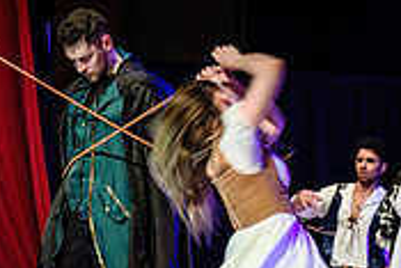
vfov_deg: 10.4
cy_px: 214
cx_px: 32
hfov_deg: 15.3
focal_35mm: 132
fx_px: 1472
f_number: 2.8
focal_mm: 34
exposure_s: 1/60
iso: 640
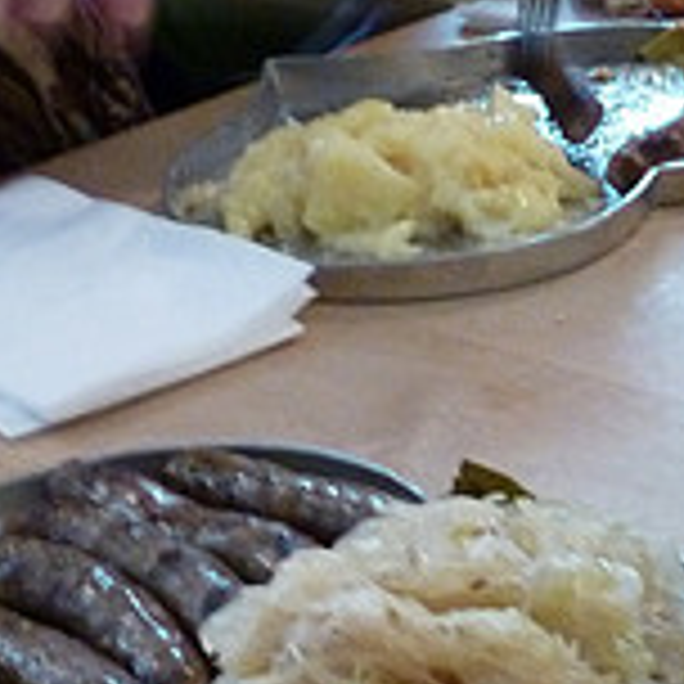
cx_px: 544
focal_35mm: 98
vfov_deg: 16.9
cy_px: 830
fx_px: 2191
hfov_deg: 17.6
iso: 400
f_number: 3.4
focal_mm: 4.7
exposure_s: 1/4
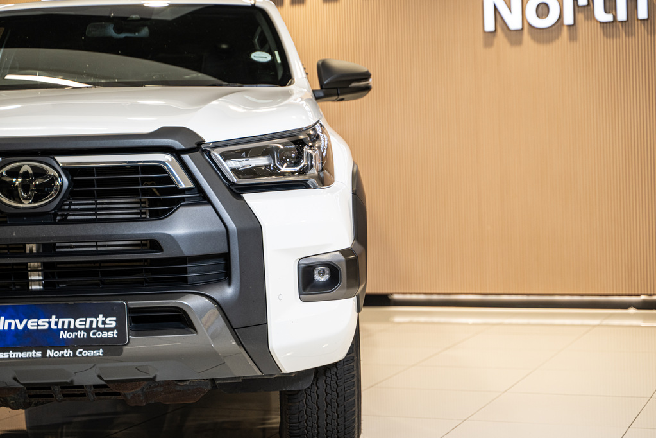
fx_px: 1148
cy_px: 219
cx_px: 328
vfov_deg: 21.6
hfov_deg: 31.9
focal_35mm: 63
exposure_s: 1/160
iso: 640
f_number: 2.8
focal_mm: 63
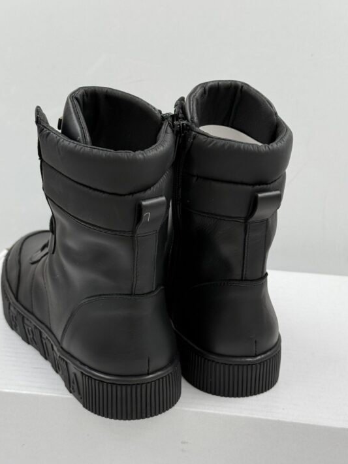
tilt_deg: -20.0
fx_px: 724
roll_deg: -2.5
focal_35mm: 54
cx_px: 169
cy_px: 251
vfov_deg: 35.5
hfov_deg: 27.0
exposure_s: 1/379
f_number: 1.78
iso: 64
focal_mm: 6.76
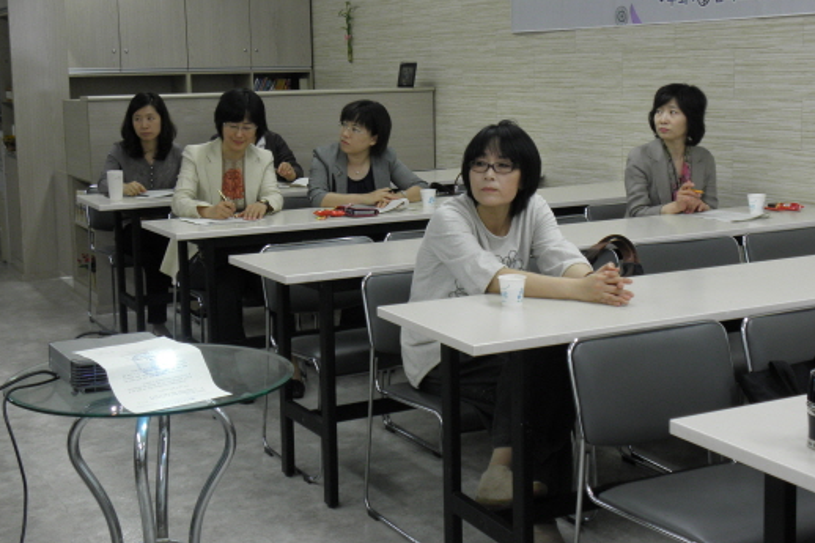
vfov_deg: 25.0
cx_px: 414
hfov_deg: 36.9
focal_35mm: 54
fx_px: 1222
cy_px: 212
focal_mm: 7.59
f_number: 3.3
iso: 125
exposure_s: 1/30
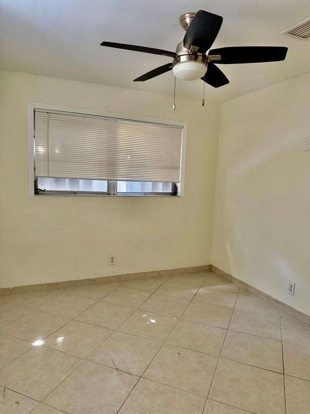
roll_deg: -1.6
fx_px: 287
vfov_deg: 71.6
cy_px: 207
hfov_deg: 56.8
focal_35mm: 24
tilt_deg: -5.4
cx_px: 155
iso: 200
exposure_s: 1/68
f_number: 1.78
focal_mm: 6.76
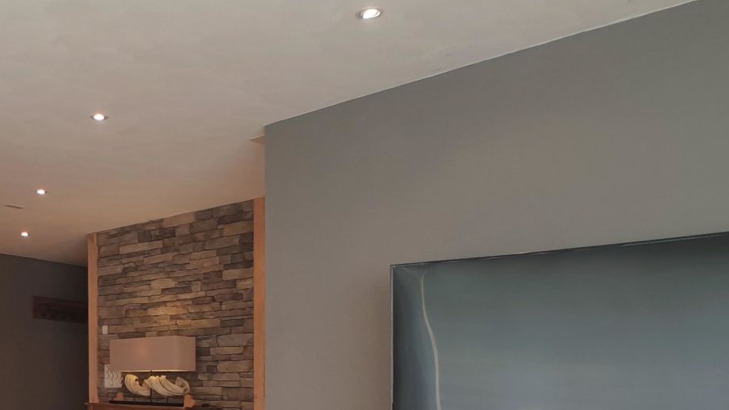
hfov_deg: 32.5
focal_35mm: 63
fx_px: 1218
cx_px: 159
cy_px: 436
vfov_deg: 18.5
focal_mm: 4.3
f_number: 2.4
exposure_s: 1/50
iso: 50
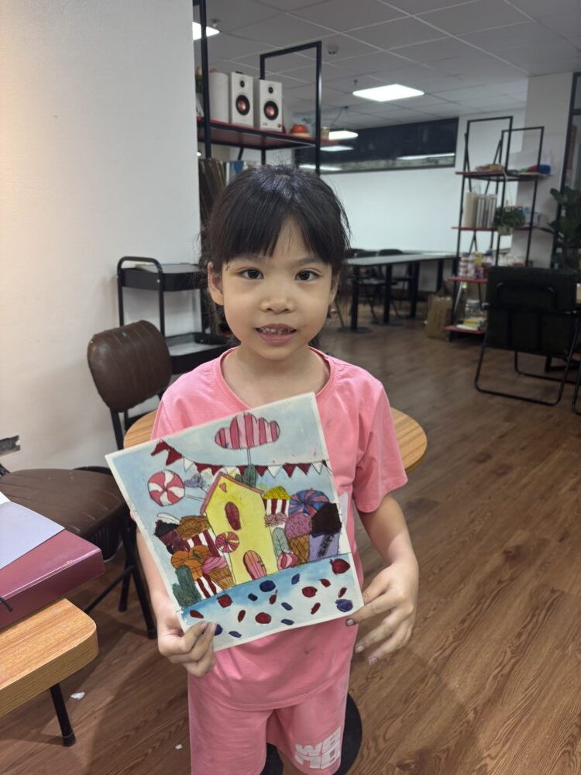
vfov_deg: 67.3
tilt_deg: -15.0
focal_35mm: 26
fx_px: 582
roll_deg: -1.2
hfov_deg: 53.1
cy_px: 388
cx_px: 290
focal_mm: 5.96
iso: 80
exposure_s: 1/100
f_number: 1.6
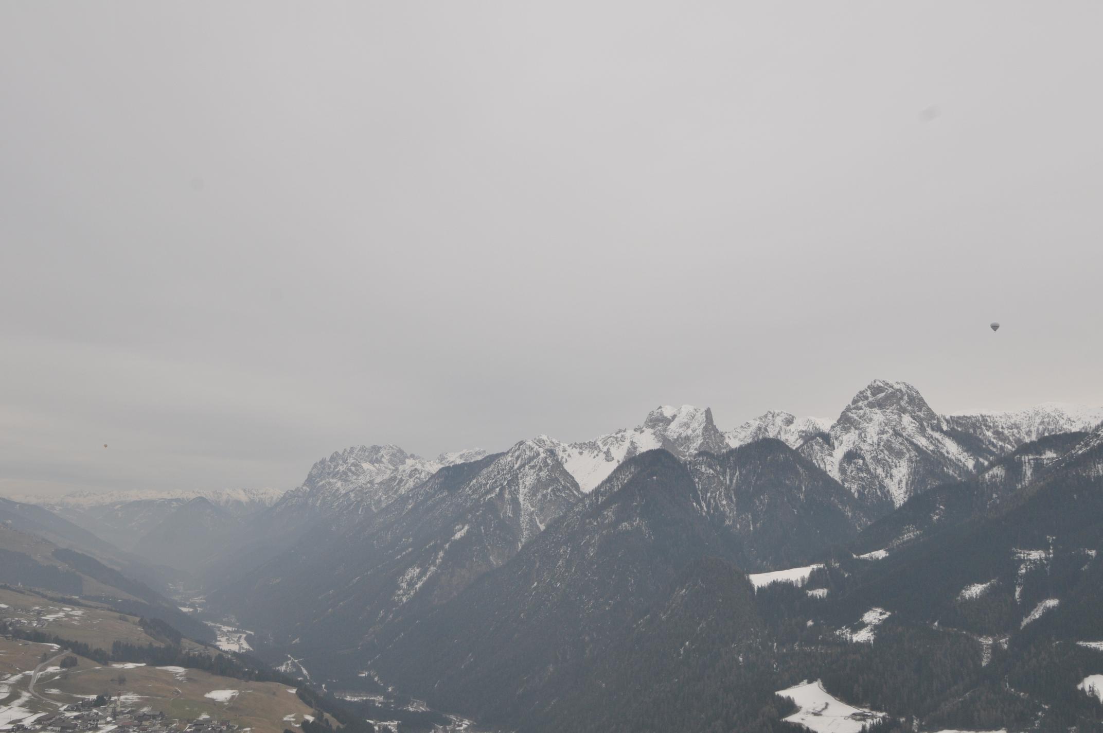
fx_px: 1102
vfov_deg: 36.8
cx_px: 552
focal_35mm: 36
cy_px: 366
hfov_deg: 53.2
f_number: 10
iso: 400
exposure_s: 1/400
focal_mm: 24
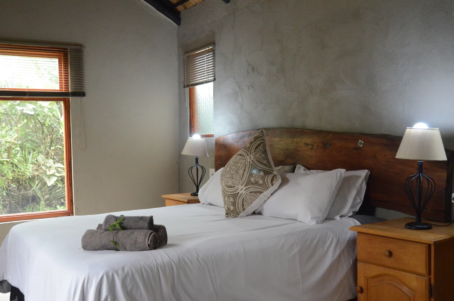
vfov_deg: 36.7
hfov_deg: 53.2
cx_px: 227
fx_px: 453
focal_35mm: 36
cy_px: 150
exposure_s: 1/320
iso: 3200
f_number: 3.5
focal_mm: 24
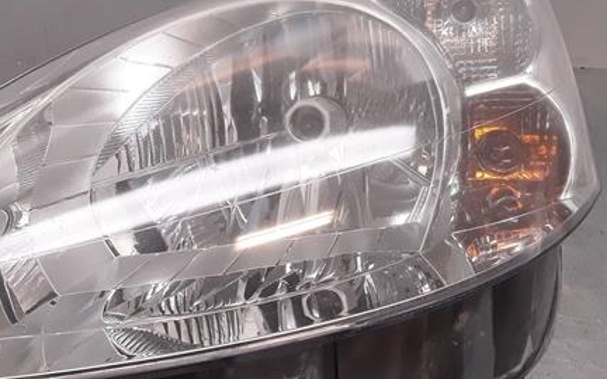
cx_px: 171
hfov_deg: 44.1
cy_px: 167
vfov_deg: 29.2
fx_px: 728
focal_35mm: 44
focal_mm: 2.91
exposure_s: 1/210
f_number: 1.9
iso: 100
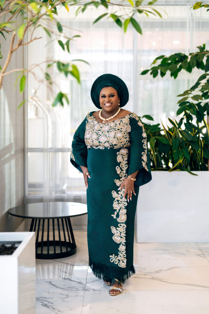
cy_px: 157
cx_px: 104
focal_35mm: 50
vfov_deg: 39.6
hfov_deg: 27.0
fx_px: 435
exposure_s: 1/200
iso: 64
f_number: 1.2
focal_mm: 50
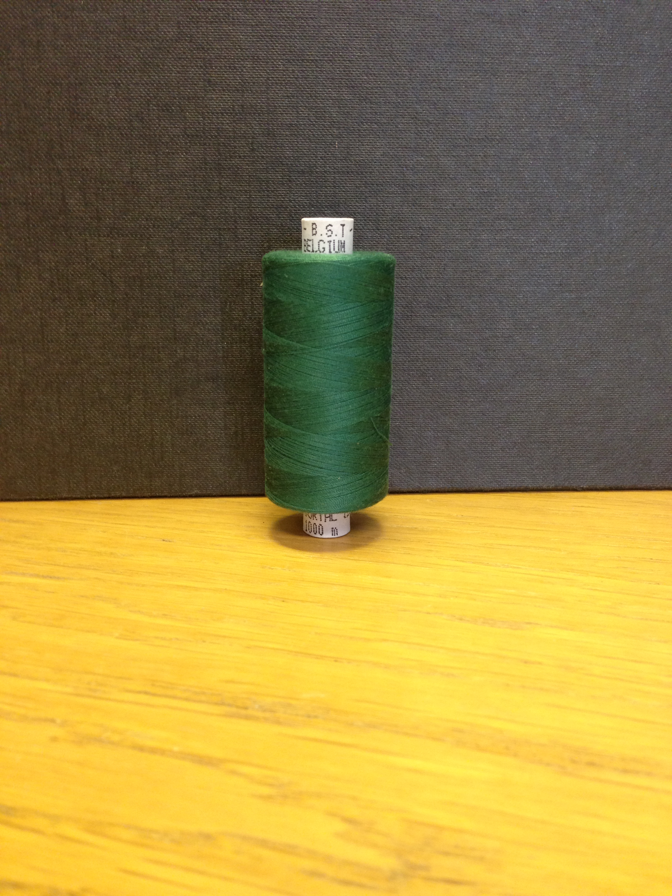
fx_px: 854
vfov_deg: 55.4
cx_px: 336
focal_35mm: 33
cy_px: 448
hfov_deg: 42.9
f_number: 2.4
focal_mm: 4.13
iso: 160
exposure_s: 1/20
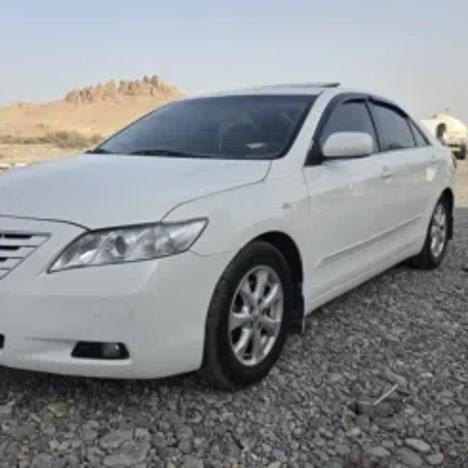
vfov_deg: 49.7
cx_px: 188
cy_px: 226
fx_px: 505
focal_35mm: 33
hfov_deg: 49.5
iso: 64
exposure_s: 1/4648
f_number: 1.4
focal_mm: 6.5
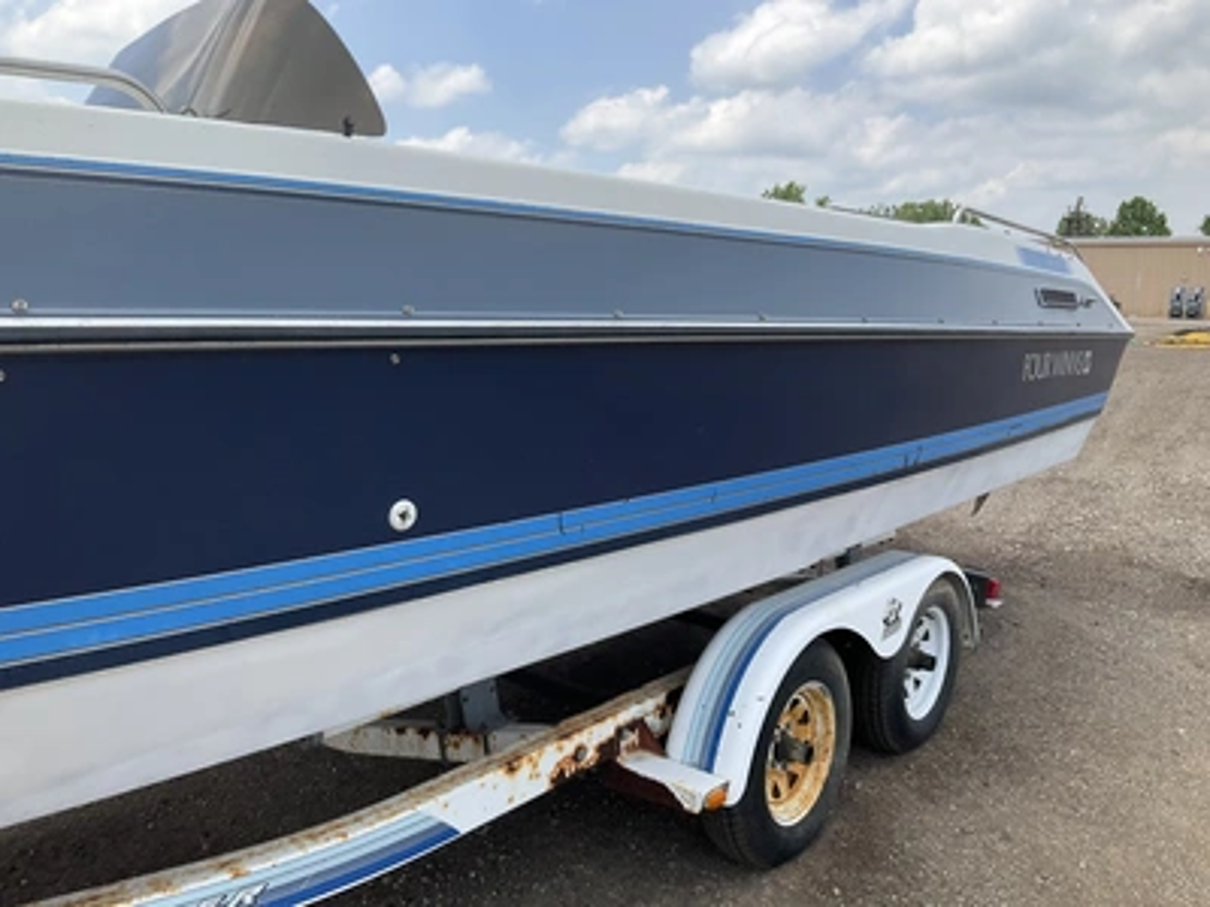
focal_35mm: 29
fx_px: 1014
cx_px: 605
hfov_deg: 61.7
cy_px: 454
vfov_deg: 48.2
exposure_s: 1/1342
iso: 25
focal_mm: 3
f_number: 1.8
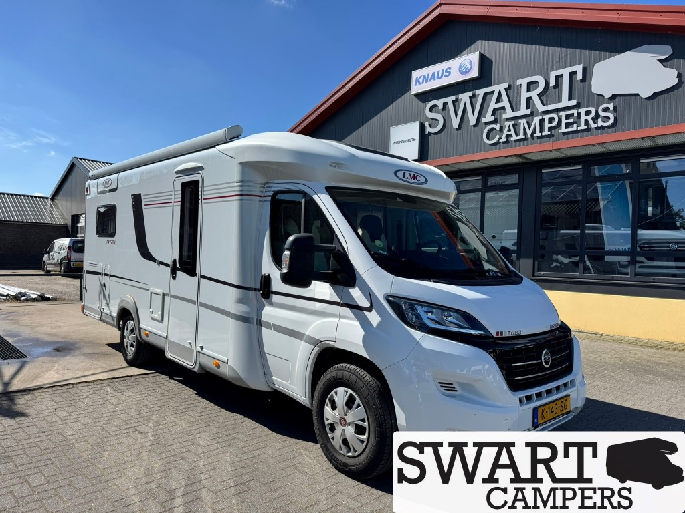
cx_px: 342
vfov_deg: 56.8
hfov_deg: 71.6
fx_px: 475
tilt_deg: +0.0
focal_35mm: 24
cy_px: 256
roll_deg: -1.7
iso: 80
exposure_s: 1/5348
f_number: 1.78
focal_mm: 6.76
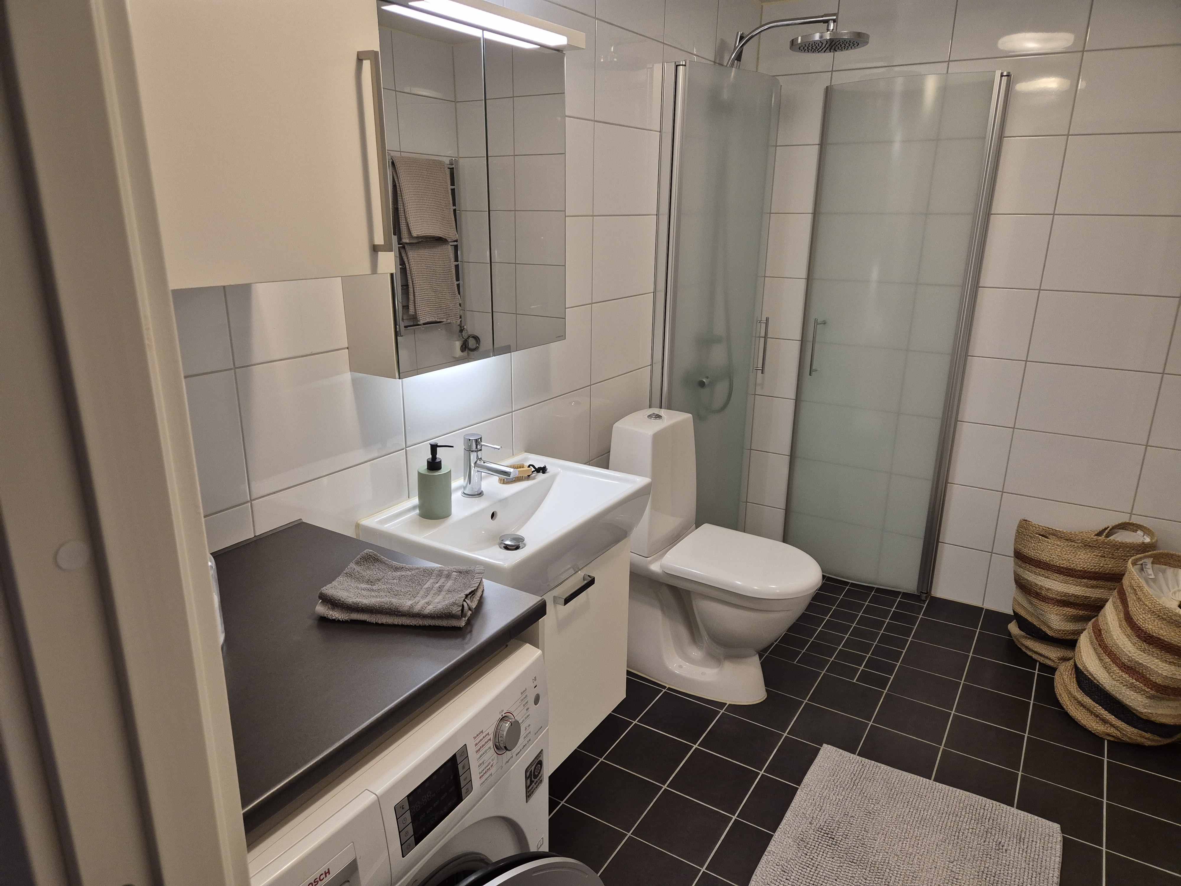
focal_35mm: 23
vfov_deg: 58.9
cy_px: 443
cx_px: 590
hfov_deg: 73.9
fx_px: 785
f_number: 1.8
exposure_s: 1/100
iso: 200
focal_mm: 5.4
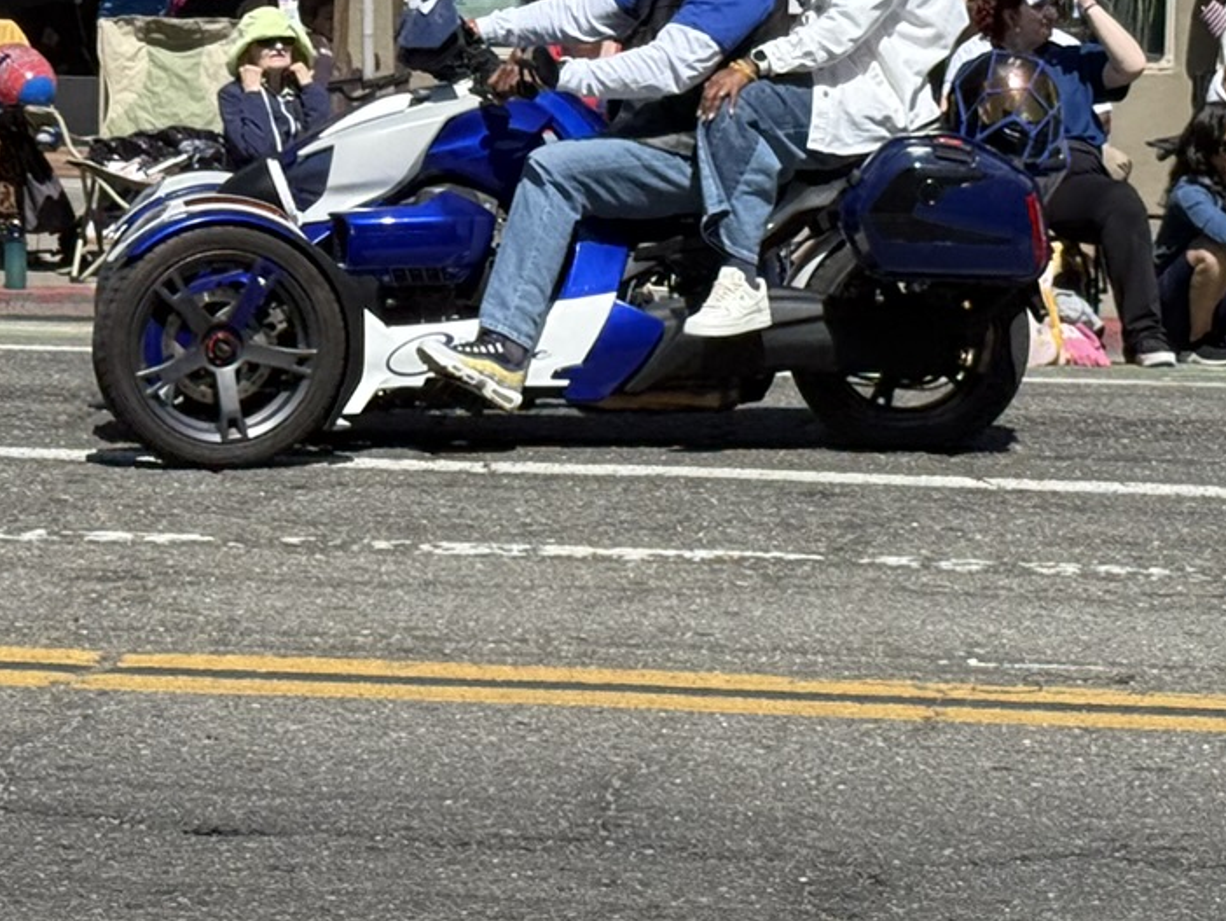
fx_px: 4960
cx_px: 582
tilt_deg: -5.1
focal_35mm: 140
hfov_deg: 14.1
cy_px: 243
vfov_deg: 10.6
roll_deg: -2.3
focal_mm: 6.76
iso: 64
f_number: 1.78
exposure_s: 1/4587
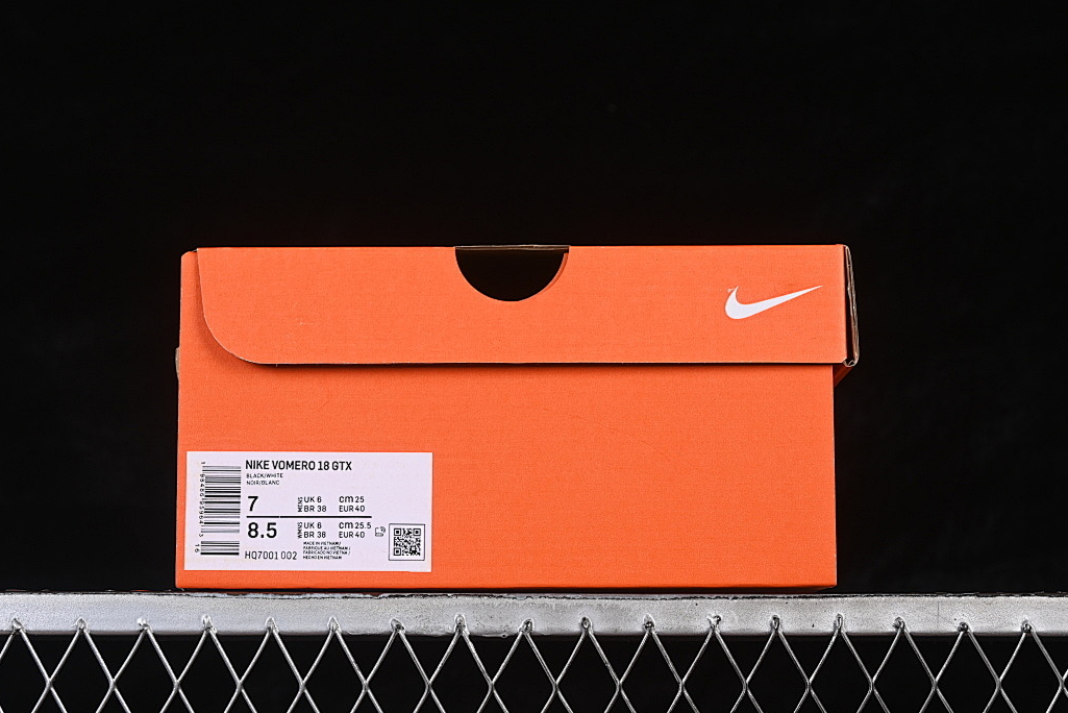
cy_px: 361
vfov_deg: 17.3
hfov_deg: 25.7
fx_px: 2344
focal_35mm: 79
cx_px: 517
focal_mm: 50
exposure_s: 1/60
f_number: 8
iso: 160
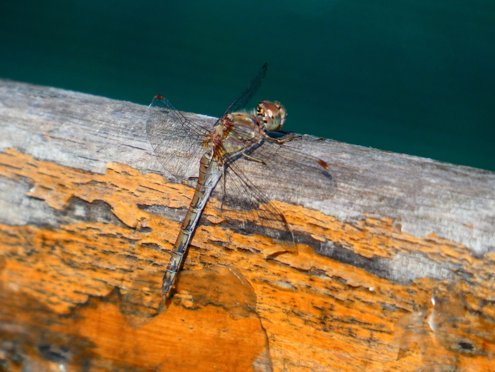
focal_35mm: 1200
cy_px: 186
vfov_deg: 1.2
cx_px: 248
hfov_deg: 1.7
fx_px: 17162
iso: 80
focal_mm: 215
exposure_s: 1/320
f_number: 5.9
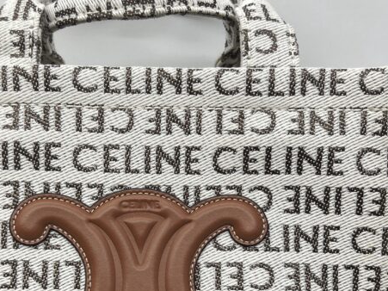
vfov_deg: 24.4
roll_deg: -0.1
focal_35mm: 59
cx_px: 147
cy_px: 234
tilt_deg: -23.7
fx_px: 661
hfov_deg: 32.6
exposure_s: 1/134
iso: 32
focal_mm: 5.7
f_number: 1.5
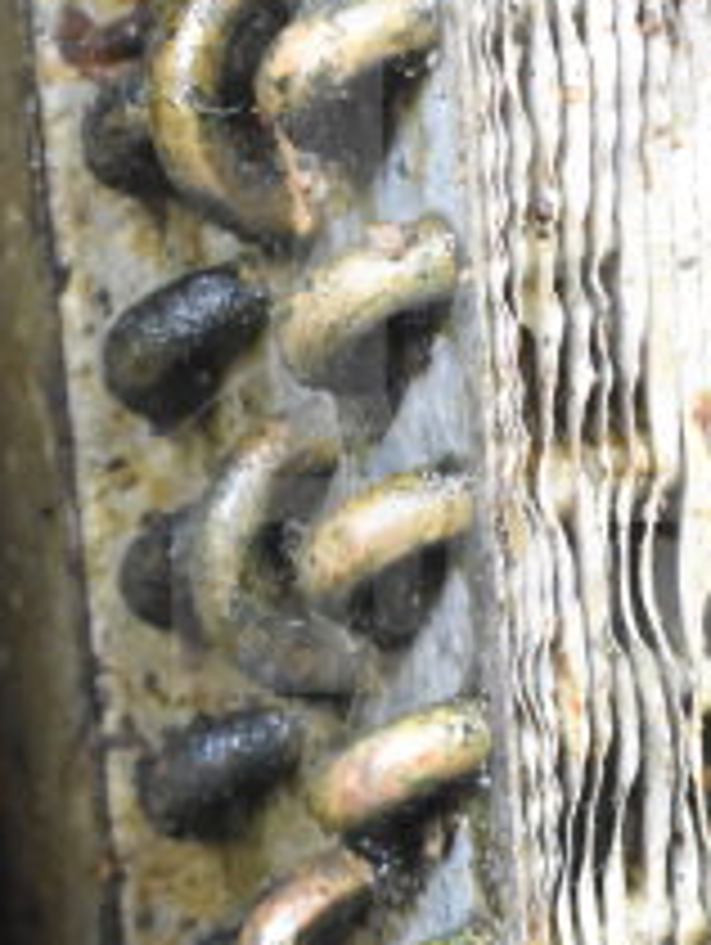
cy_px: 335
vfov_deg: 10.8
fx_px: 4977
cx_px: 675
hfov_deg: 8.1
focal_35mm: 182
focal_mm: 29
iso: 6400
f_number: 4.5
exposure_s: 1/80
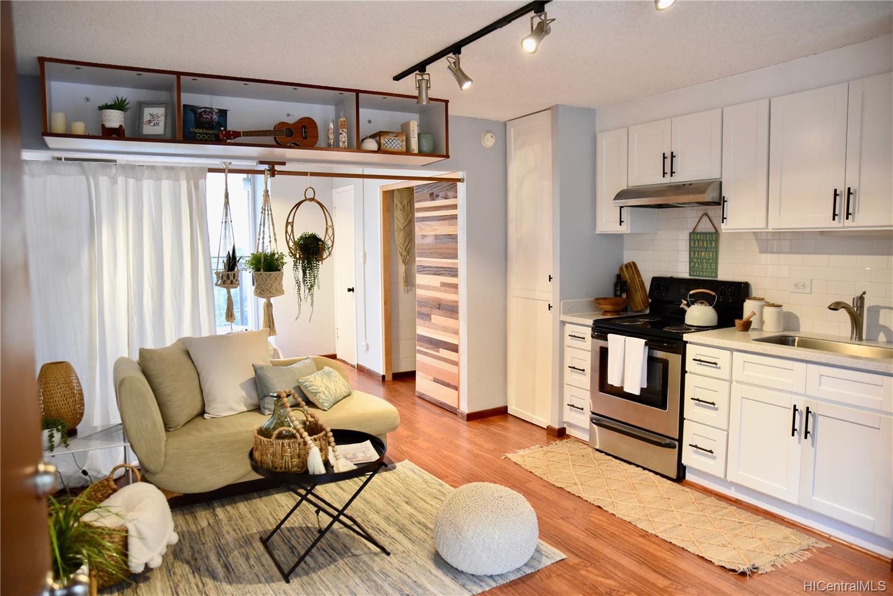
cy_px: 298
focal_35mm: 24
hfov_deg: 73.7
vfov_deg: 53.1
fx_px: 595
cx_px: 446
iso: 2500
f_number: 2.8
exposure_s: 1/160
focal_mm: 24
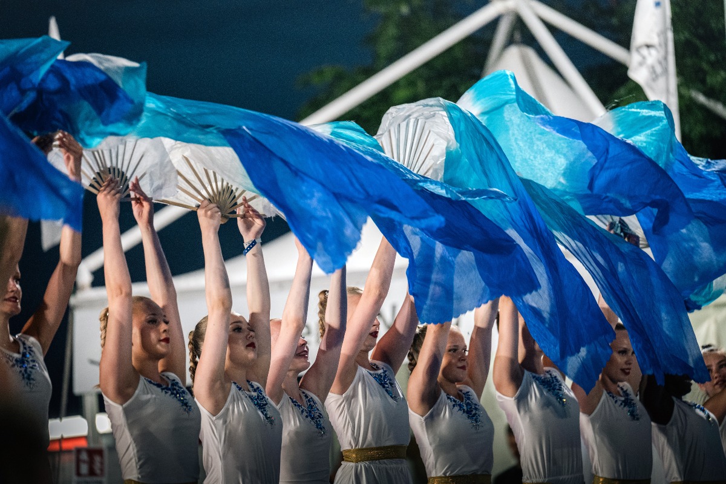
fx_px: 4033
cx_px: 363
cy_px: 242
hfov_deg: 10.3
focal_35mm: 200
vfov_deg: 6.9
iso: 4000
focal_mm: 200
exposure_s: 1/500
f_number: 2.8
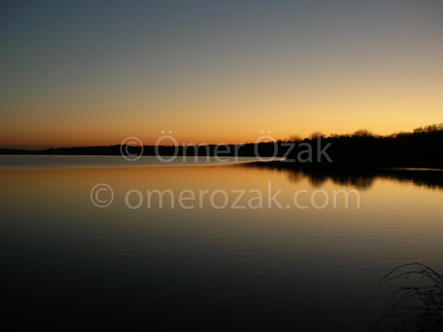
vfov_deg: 39.6
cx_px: 222
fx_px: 460
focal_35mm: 36
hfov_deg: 51.4
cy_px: 166
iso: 50
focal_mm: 6
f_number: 2.7
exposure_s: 1/8.8
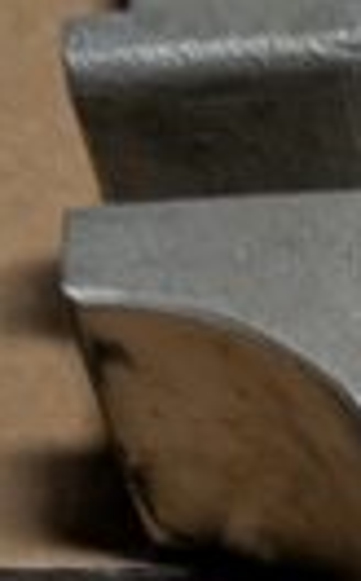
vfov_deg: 9.0
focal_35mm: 198
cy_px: 1615
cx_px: 1004
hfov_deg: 6.2
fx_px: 3130
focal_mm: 4.53
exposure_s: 1/30
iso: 141
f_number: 1.7
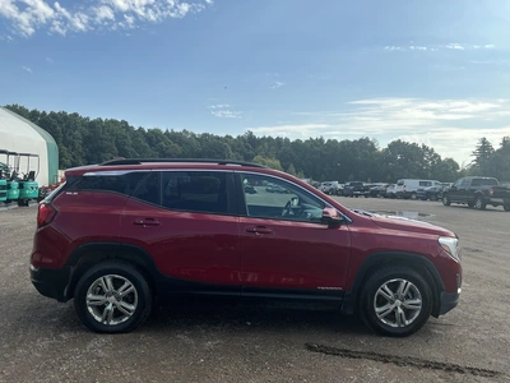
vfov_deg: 49.7
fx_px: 413
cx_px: 255
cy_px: 192
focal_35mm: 28
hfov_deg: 63.4
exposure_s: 1/1786
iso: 25
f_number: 1.8
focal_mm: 3
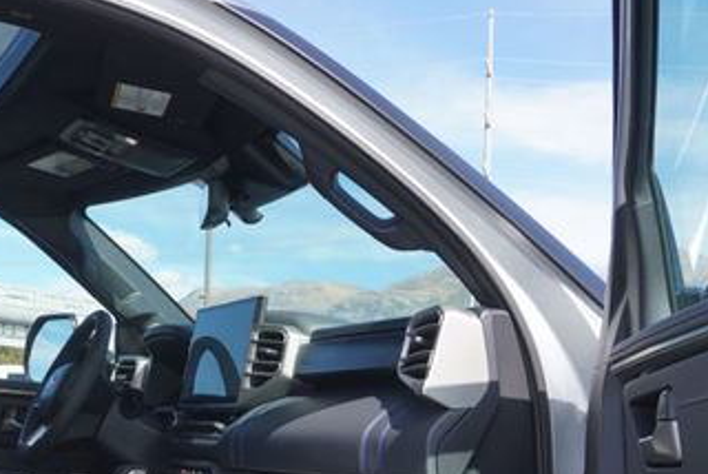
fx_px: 1240
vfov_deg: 21.2
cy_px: 410
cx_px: 250
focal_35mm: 63
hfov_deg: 31.7
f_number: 6.3
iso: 100
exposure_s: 1/160
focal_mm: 21
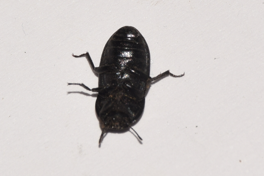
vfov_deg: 6.6
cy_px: 88
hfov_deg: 9.8
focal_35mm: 210
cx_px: 132
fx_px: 1541
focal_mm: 140
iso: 100
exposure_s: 1/200
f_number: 14
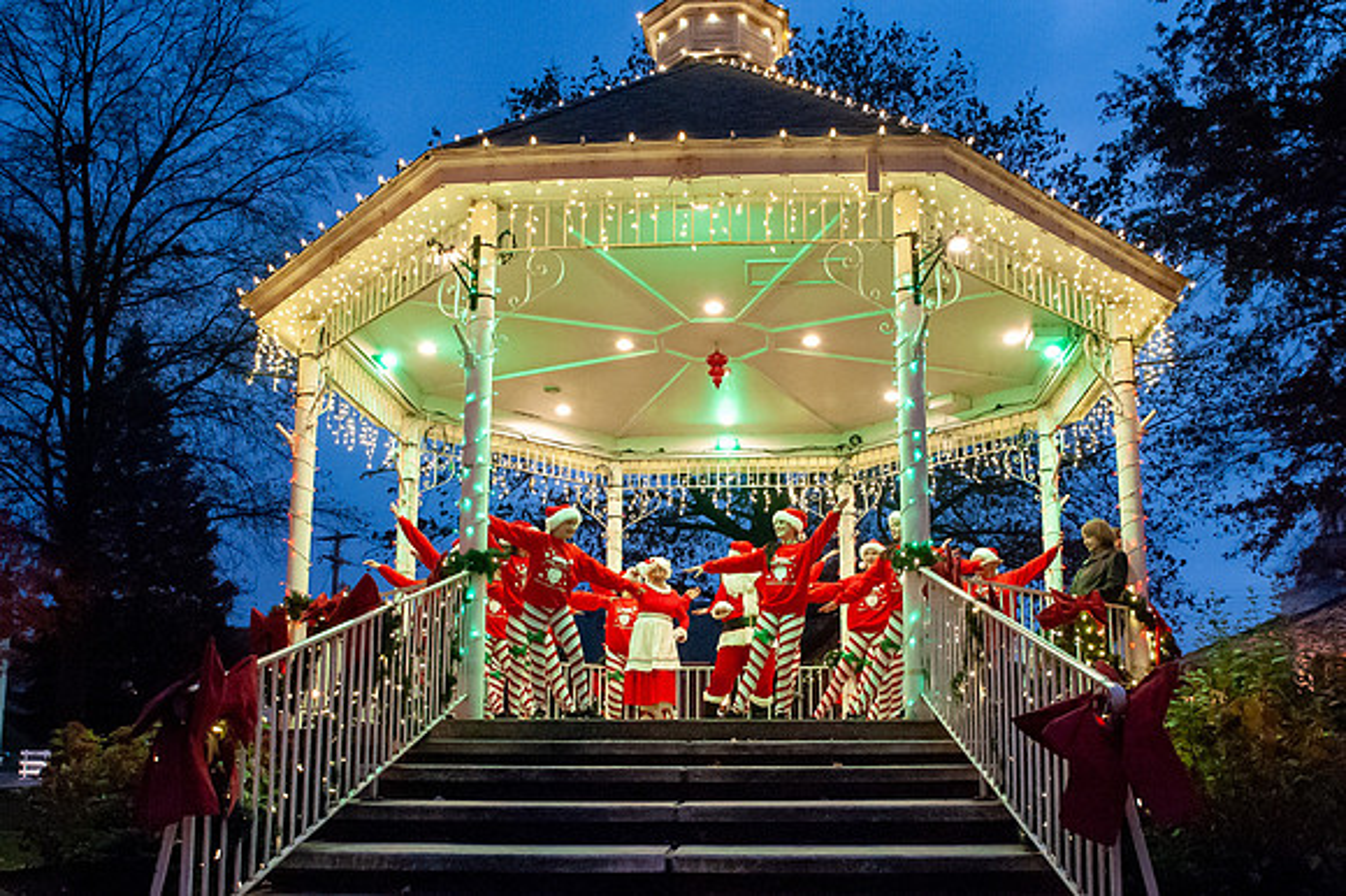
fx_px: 1172
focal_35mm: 31
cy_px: 571
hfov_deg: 59.7
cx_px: 701
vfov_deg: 41.5
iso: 6400
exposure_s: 1/125
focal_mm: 24
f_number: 7.1
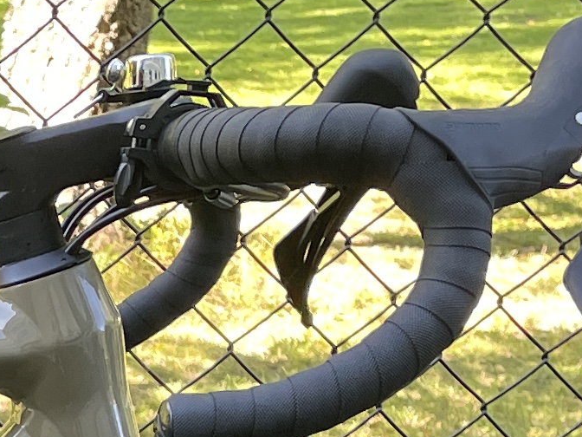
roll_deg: +0.8
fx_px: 2623
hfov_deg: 11.6
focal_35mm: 156
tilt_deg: -23.1
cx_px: -508
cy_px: 969
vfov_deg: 8.8
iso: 64
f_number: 1.6
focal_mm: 4.2
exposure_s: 1/121
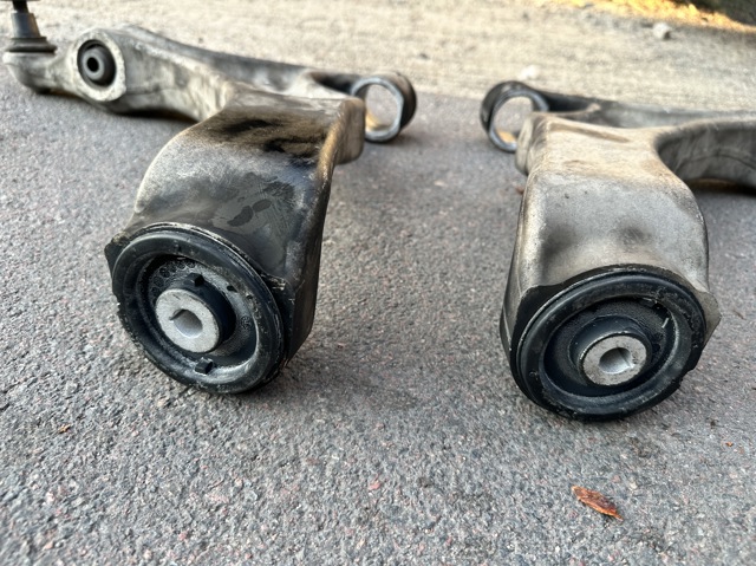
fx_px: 524
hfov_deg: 71.6
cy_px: 283
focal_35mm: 24
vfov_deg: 56.8
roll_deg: -3.1
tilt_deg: -33.1
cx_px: 378
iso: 80
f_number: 1.78
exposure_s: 1/273
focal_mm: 6.86
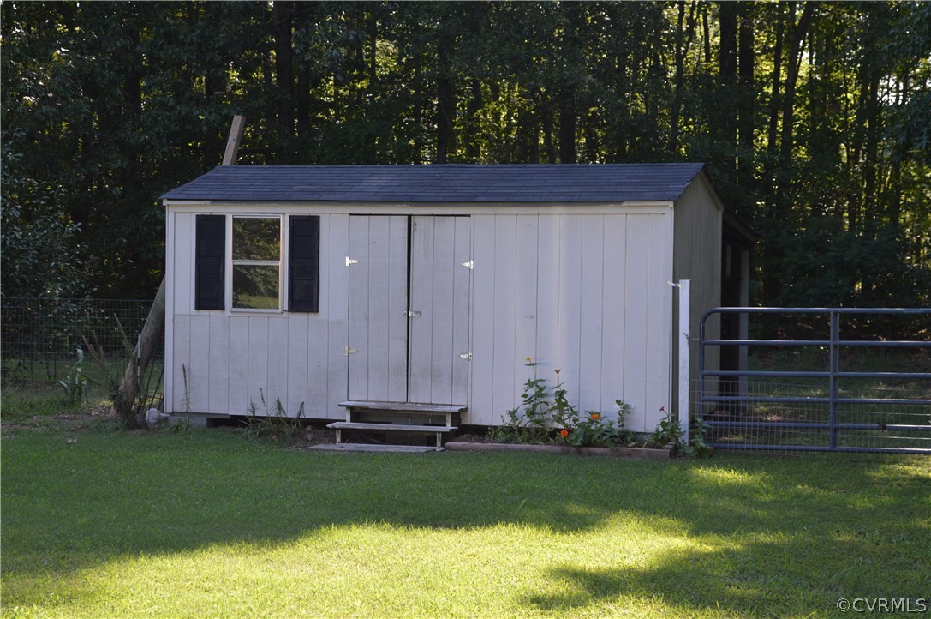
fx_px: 1860
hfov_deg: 28.1
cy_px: 310
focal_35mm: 72
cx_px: 466
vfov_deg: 18.9
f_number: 5.6
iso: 200
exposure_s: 1/125
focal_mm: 48
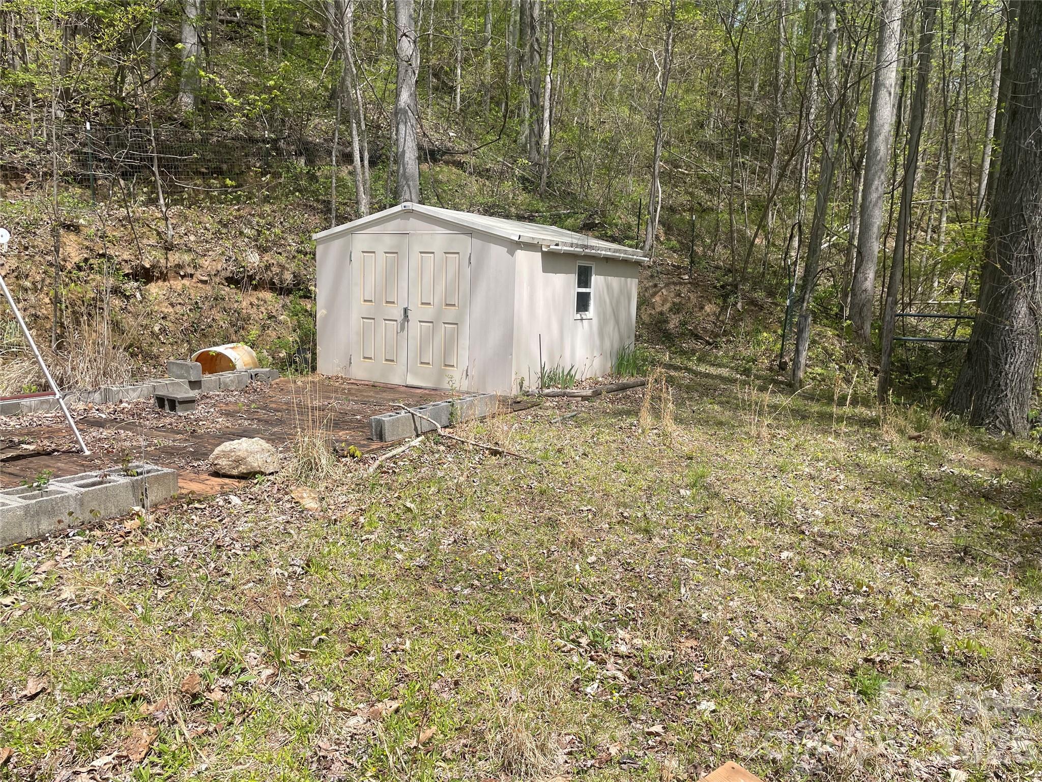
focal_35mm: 26
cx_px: 521
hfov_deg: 67.3
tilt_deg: -8.0
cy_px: 391
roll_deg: -1.3
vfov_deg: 53.1
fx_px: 783
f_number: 1.6
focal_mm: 4.2
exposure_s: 1/2353
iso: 32
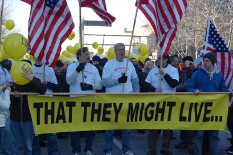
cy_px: 77
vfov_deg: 23.5
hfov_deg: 34.8
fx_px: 372
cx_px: 111
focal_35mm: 58
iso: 400
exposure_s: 1/500
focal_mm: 35
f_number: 4.8
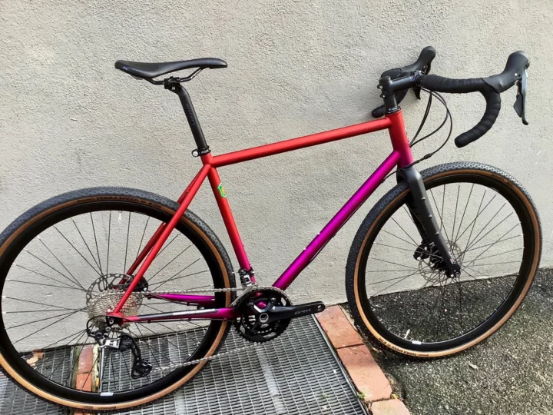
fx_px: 495
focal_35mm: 31
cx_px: 276
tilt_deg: -25.9
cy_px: 208
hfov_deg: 58.4
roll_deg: -3.1
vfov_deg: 45.4
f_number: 2.4
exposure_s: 1/120
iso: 64
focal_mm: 3.3
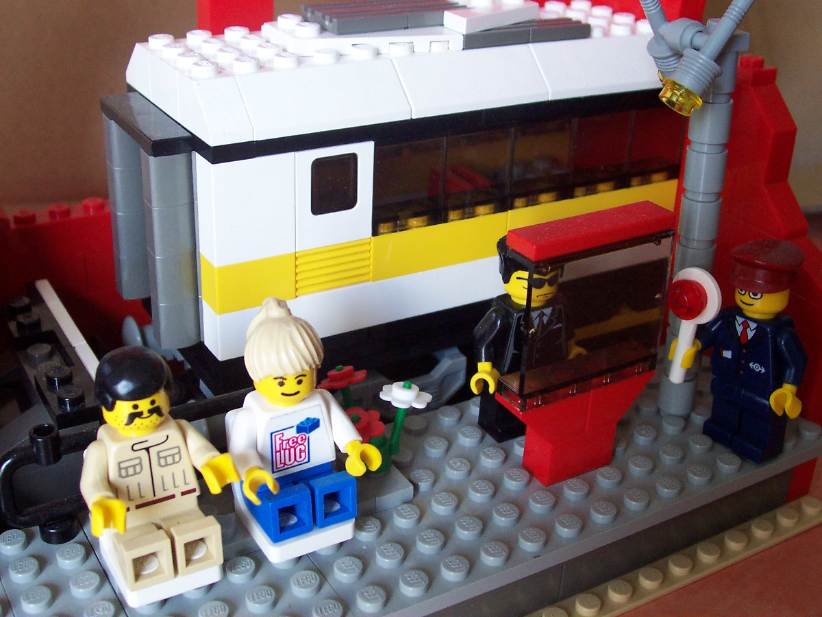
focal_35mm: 46
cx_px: 411
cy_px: 308
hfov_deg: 41.2
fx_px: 1092
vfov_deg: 31.5
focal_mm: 7
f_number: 3
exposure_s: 1/20
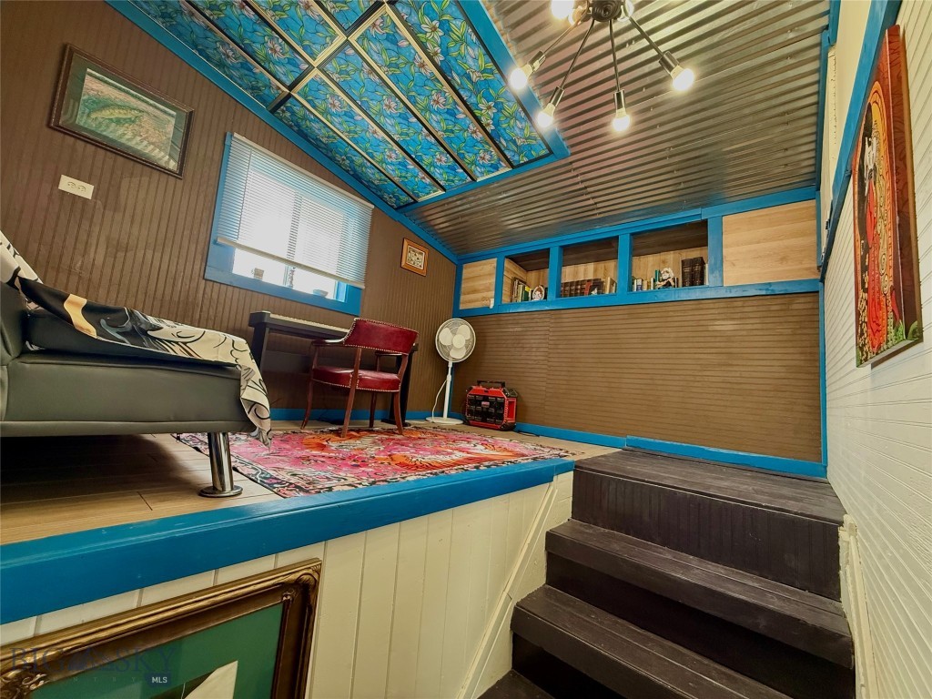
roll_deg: -5.1
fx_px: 377
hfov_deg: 102.1
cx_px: 466
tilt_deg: +6.2
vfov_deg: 85.7
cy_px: 350
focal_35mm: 14
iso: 500
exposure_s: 1/120
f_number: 2.2
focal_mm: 2.22
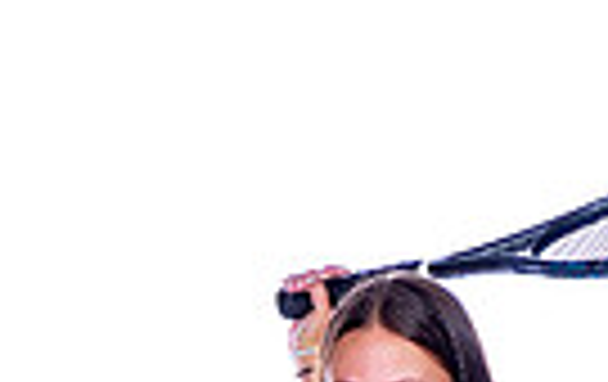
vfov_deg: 5.6
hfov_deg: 9.2
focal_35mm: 227
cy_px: 939
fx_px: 3769
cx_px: 351
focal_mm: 67
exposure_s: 1/250
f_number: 5.6
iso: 100
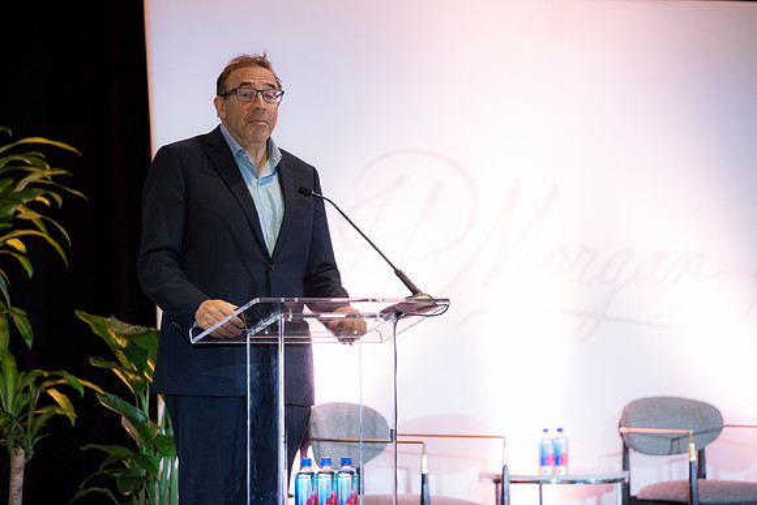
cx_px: 378
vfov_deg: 10.6
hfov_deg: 15.8
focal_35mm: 130
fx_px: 2734
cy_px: 252
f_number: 2.8
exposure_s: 1/160
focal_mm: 130
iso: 1800
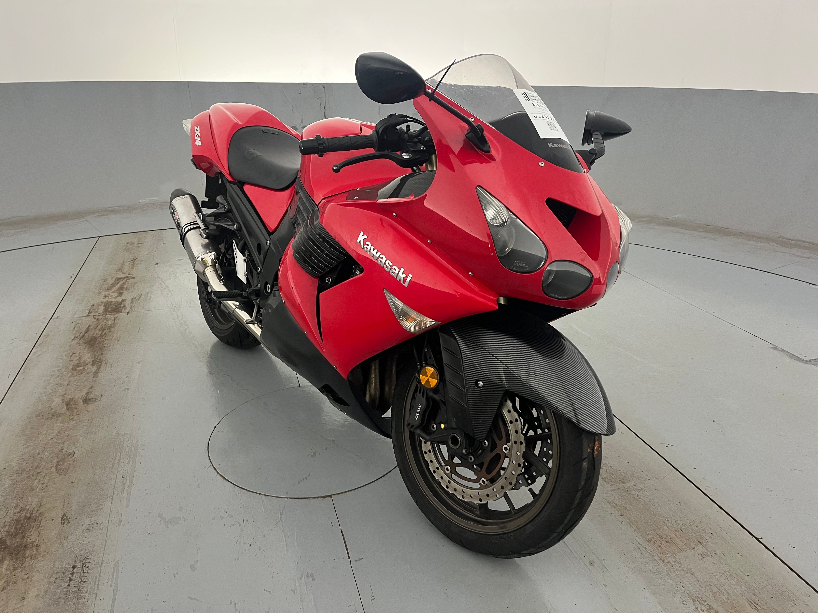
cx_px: 409
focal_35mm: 26
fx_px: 614
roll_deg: -0.7
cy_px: 306
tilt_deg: -22.2
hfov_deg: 67.3
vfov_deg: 53.1
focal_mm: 5.1
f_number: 1.6
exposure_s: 1/50
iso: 250
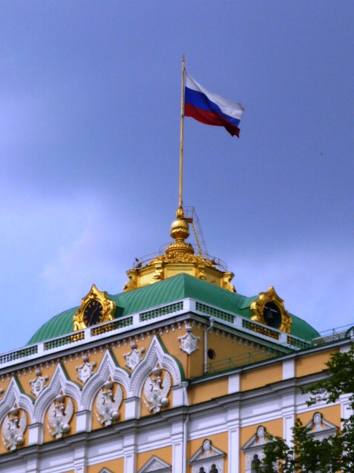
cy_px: 236
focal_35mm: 148
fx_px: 2018
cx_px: 177
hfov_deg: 10.0
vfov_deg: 13.3
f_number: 4.8
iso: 100
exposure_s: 1/640
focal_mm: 15.3
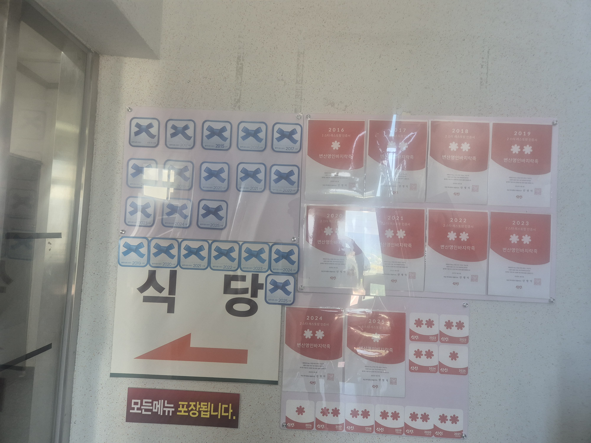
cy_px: 222
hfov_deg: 73.9
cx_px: 296
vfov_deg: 58.9
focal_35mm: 23
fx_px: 393
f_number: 1.8
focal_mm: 5.4
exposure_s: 1/120
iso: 160
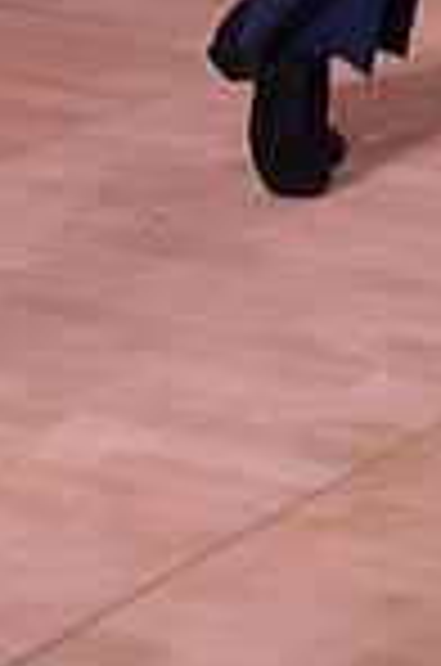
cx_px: 785
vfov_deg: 7.8
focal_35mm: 255
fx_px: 4707
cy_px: -612
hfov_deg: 5.3
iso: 2000
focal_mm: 65
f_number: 5.6
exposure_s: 1/250
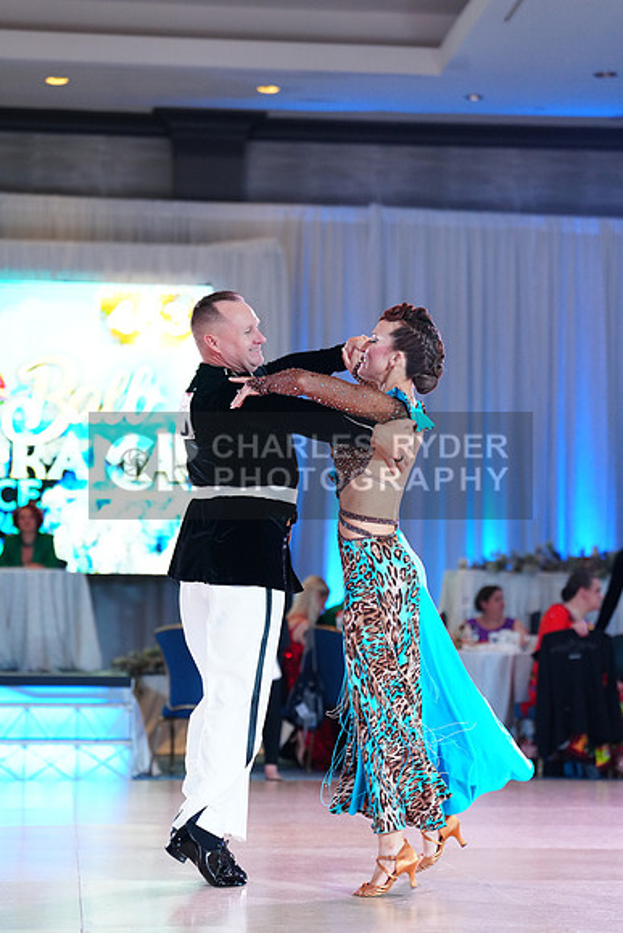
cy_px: 466
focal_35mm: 88
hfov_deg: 15.5
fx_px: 2283
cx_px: 312
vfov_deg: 23.1
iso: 2000
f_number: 2.8
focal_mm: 88
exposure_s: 1/500
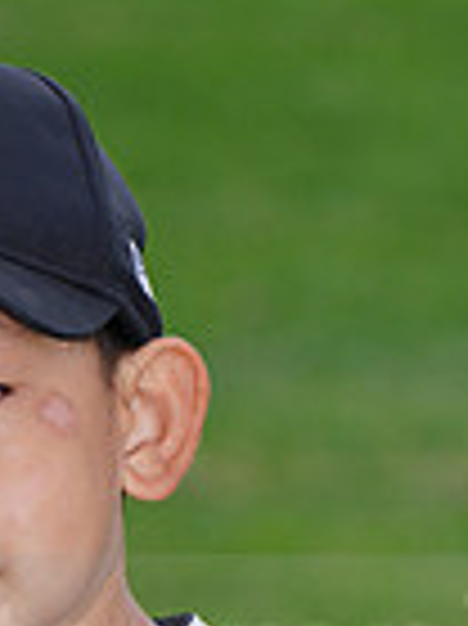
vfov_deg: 2.5
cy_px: 617
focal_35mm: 805
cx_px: 38
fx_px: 14534
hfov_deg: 1.8
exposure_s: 1/200
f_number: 8
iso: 200
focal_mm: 200
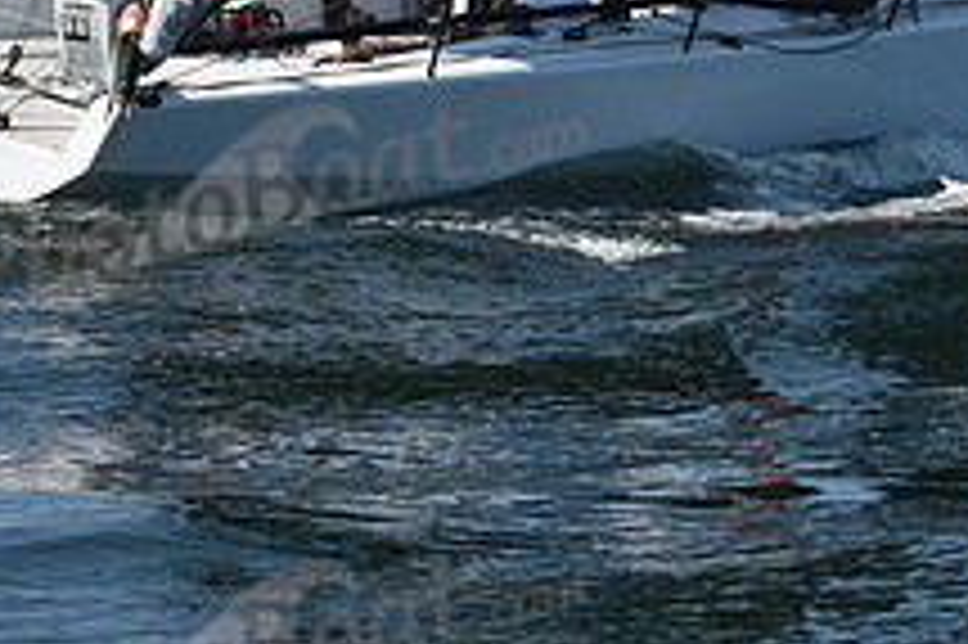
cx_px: 824
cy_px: -101
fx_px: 5078
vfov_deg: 7.2
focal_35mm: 189
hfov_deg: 10.8
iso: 250
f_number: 9
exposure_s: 1/1000
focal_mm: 70
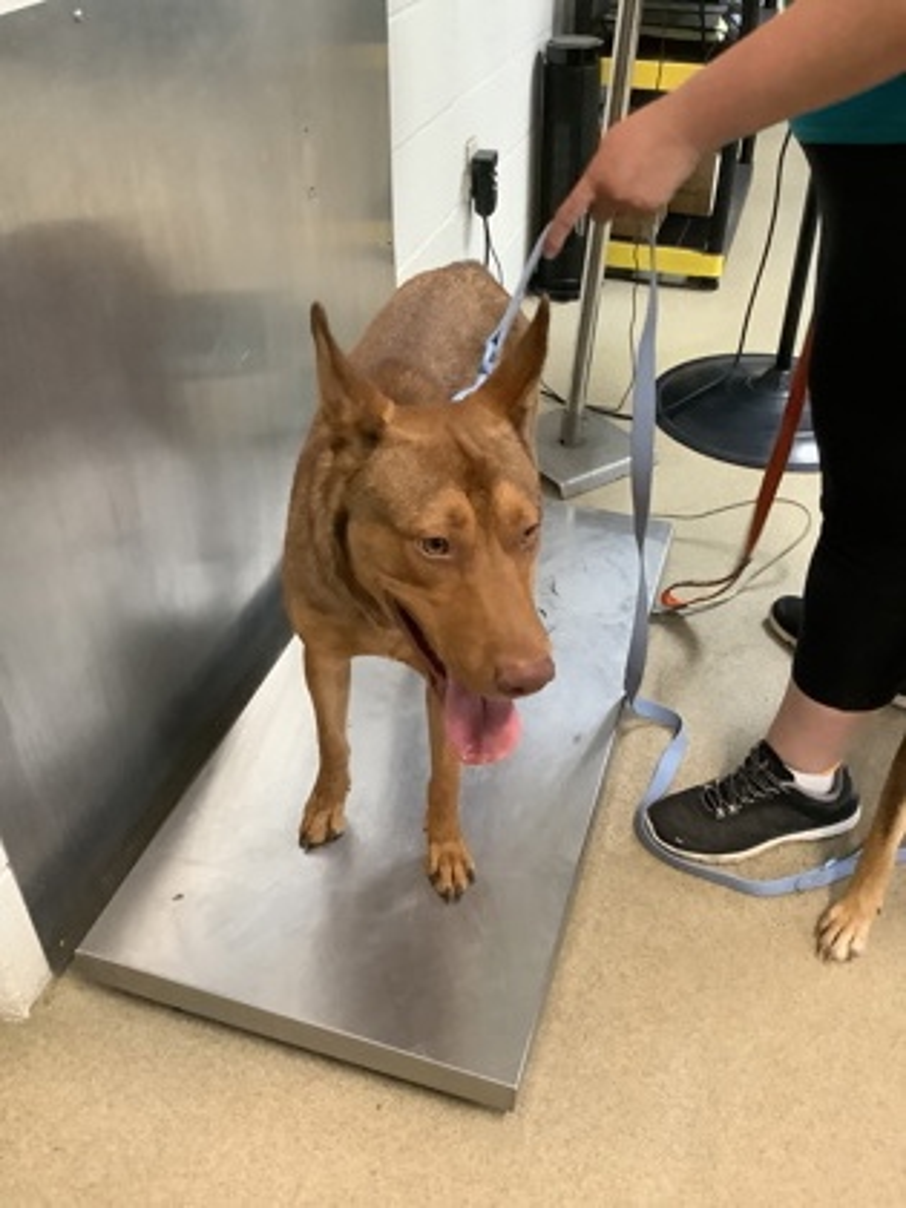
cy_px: 604
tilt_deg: -37.3
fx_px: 1082
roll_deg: -0.5
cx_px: 453
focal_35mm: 31
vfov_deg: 58.4
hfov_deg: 45.4
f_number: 2.4
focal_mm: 3.3
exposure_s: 1/33
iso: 400
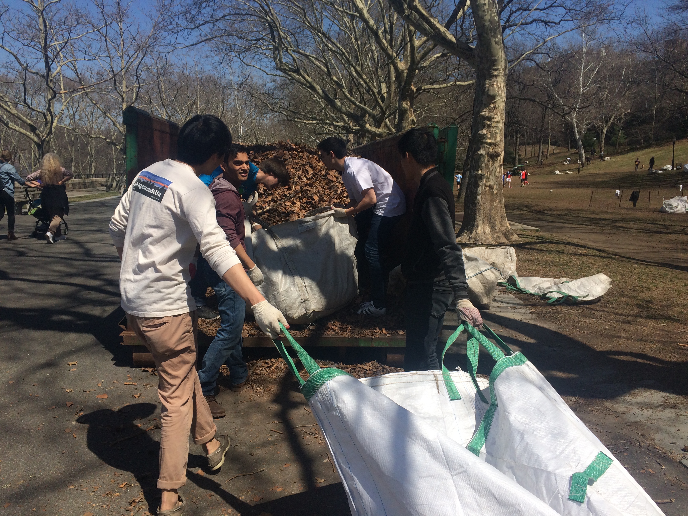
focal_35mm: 29
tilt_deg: -9.0
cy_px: 258
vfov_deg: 48.2
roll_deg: -0.4
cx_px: 344
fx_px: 576
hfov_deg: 61.7
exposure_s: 1/3425
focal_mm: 4.15
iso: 32
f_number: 2.2
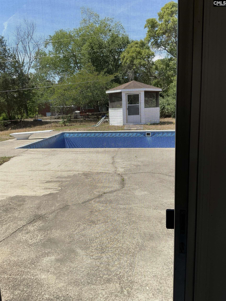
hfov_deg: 48.2
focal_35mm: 29
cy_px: 150
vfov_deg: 61.7
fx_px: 252
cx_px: 113
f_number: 1.8
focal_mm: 3
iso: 16
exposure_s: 1/1121
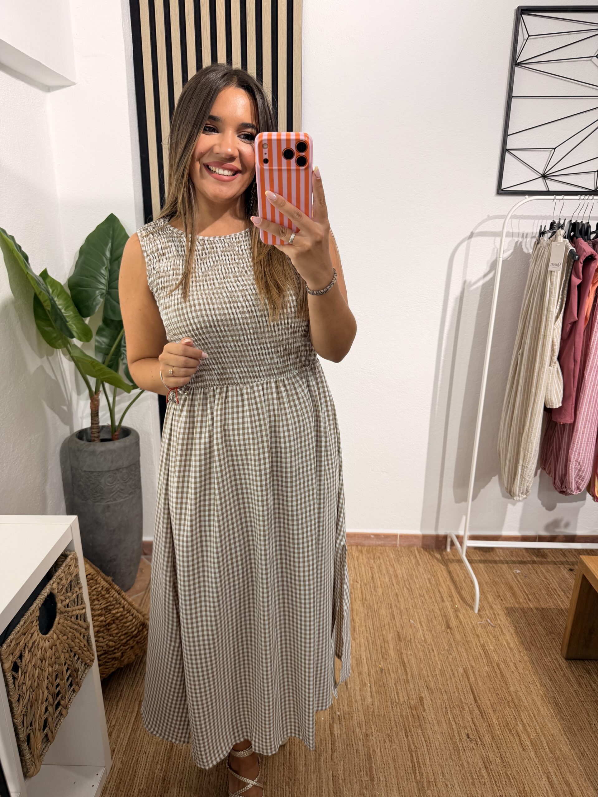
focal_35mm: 24
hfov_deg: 56.8
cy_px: 398
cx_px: 299
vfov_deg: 71.6
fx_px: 553
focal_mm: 6.76
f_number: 1.78
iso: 50
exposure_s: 1/100
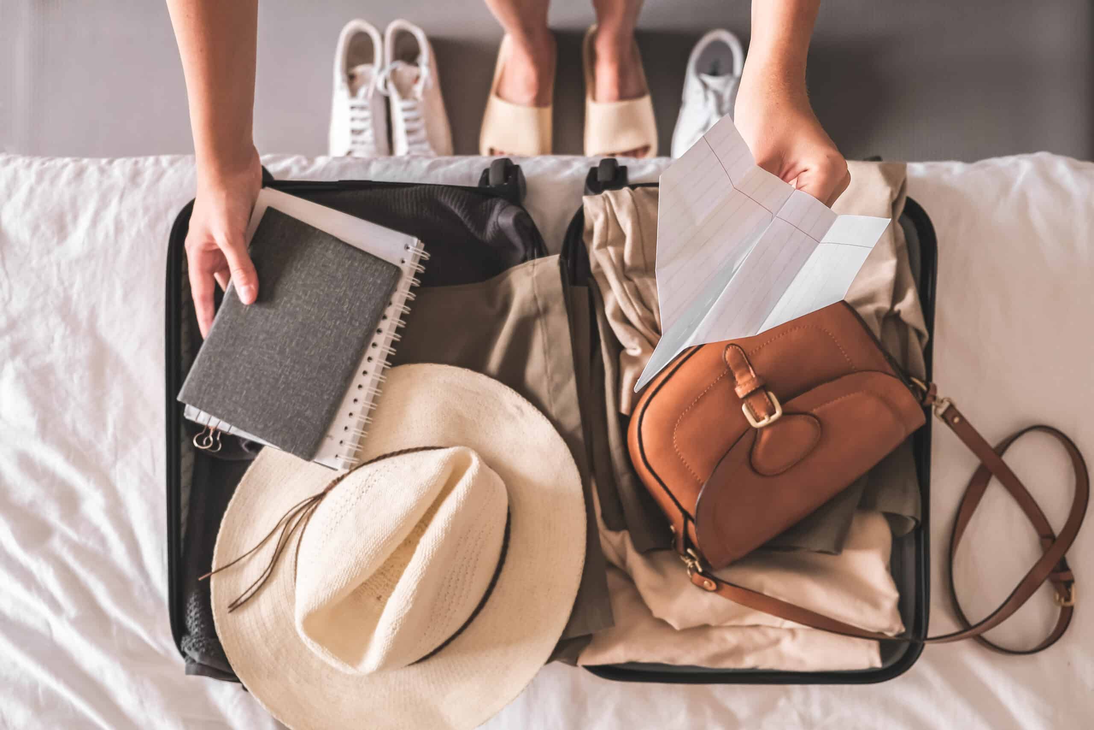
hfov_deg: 57.2
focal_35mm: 33
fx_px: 1003
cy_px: 365
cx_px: 547
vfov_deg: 40.0
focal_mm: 22.3
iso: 400
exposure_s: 1/100
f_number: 3.2
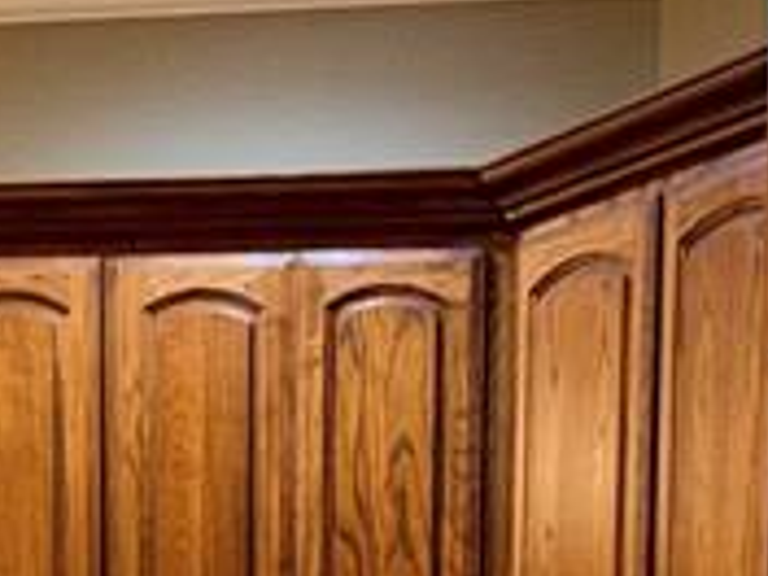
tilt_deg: -6.6
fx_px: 3106
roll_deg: -1.2
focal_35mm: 140
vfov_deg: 9.7
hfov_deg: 14.0
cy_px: 1252
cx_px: 663
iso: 50
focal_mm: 6.76
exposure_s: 1/30
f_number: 1.78
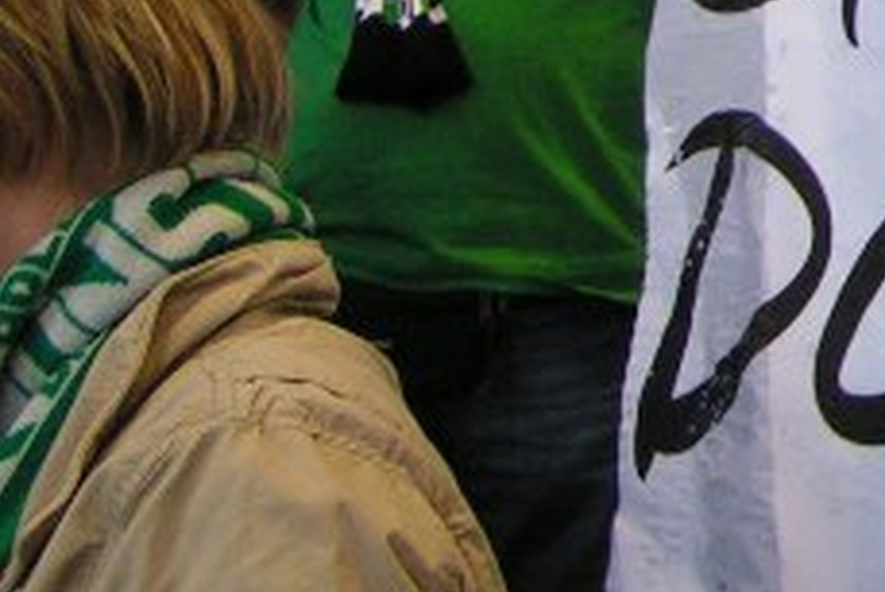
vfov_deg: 9.6
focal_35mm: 138
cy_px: -348
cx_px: 1376
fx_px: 3395
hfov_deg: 13.8
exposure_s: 1/40
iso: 125
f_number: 2.8
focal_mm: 5.8
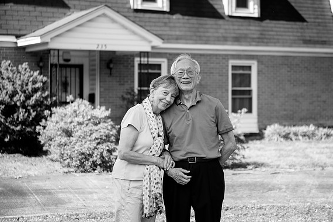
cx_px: 176
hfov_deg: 25.4
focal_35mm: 80
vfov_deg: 17.1
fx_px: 740
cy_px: 101
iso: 400
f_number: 2.8
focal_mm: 70
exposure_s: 1/2500
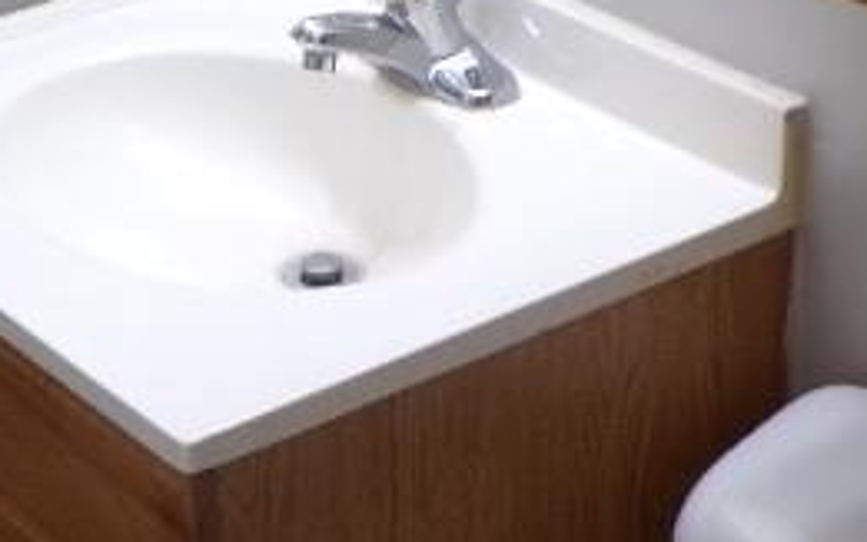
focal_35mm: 96
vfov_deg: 13.4
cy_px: 549
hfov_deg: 21.6
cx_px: 389
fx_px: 2268
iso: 185
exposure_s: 1/34
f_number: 3.3
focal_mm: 6.6
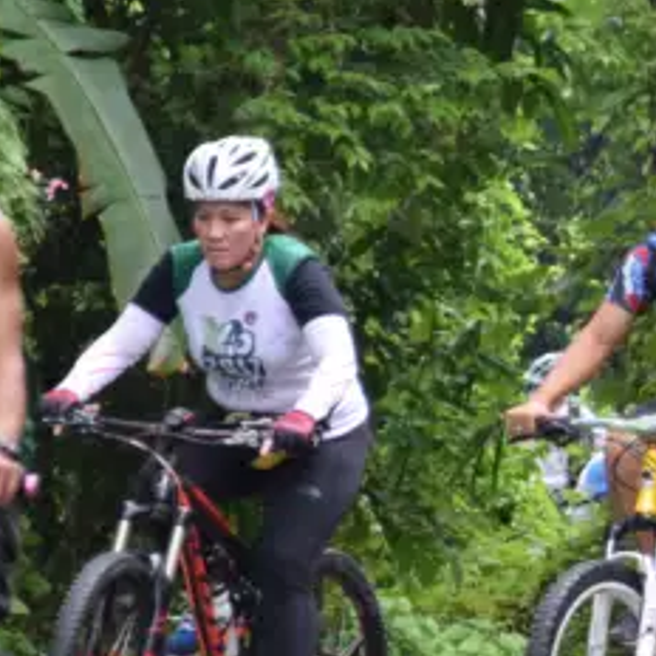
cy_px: 424
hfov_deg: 3.0
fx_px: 12414
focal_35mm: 579
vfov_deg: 3.0
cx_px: 908
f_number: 5.3
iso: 1250
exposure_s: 1/250
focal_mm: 110
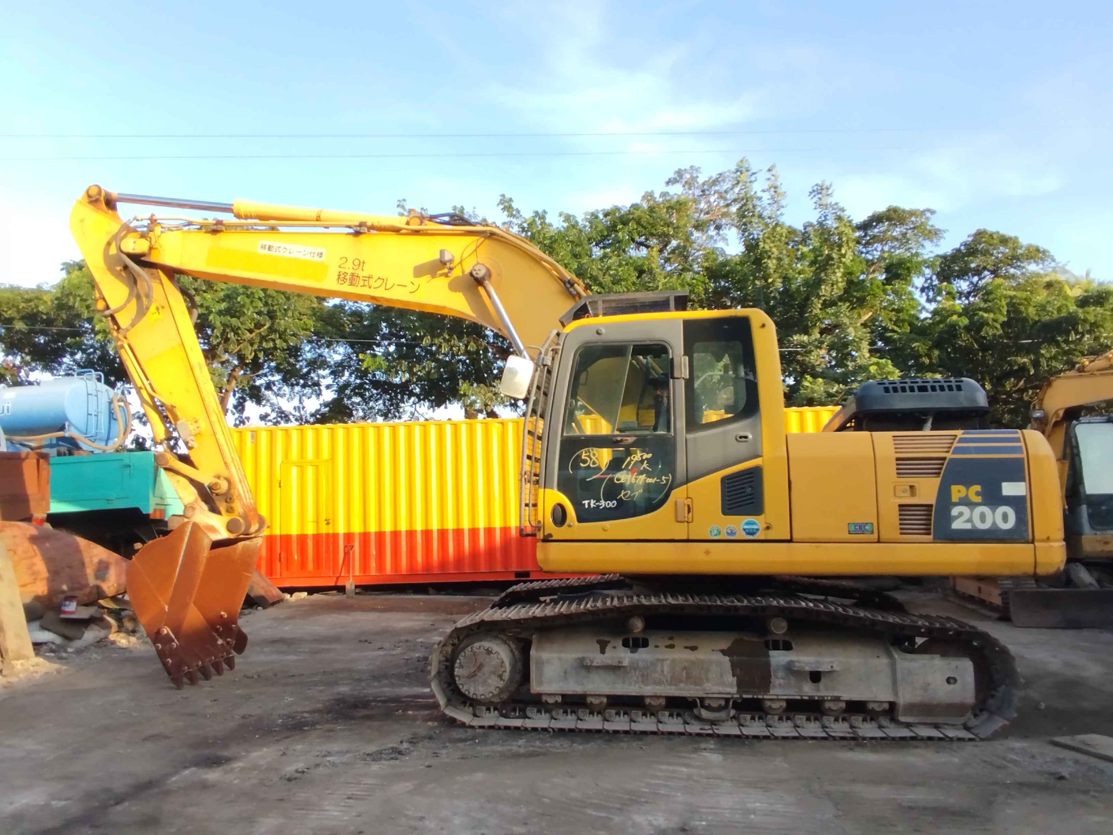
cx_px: 556
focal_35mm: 24
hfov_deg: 71.6
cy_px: 418
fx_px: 772
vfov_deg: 56.8
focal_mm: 1.65
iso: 50
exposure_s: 1/316
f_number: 2.2
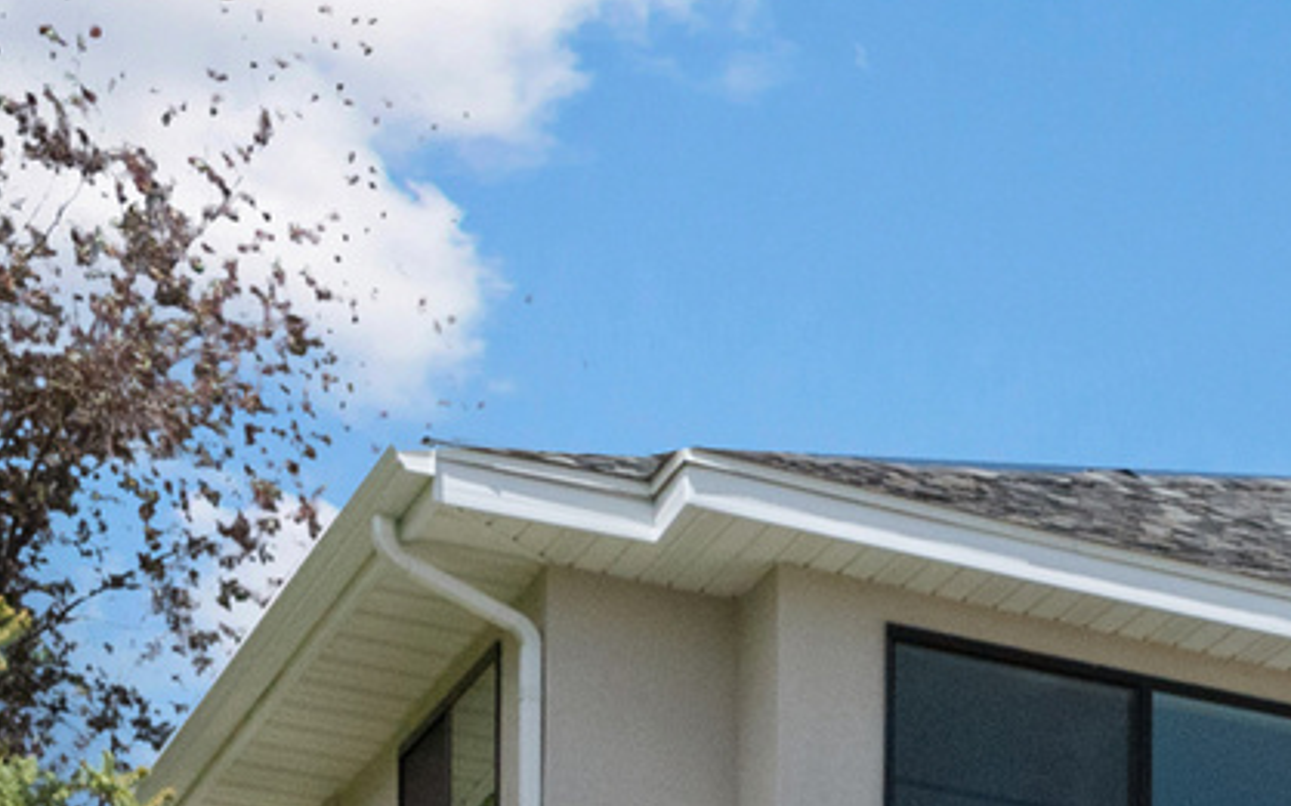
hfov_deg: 13.7
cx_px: 2882
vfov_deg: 10.1
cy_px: 1644
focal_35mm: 120
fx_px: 4221
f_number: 8
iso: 800
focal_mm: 24
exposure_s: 1/1250
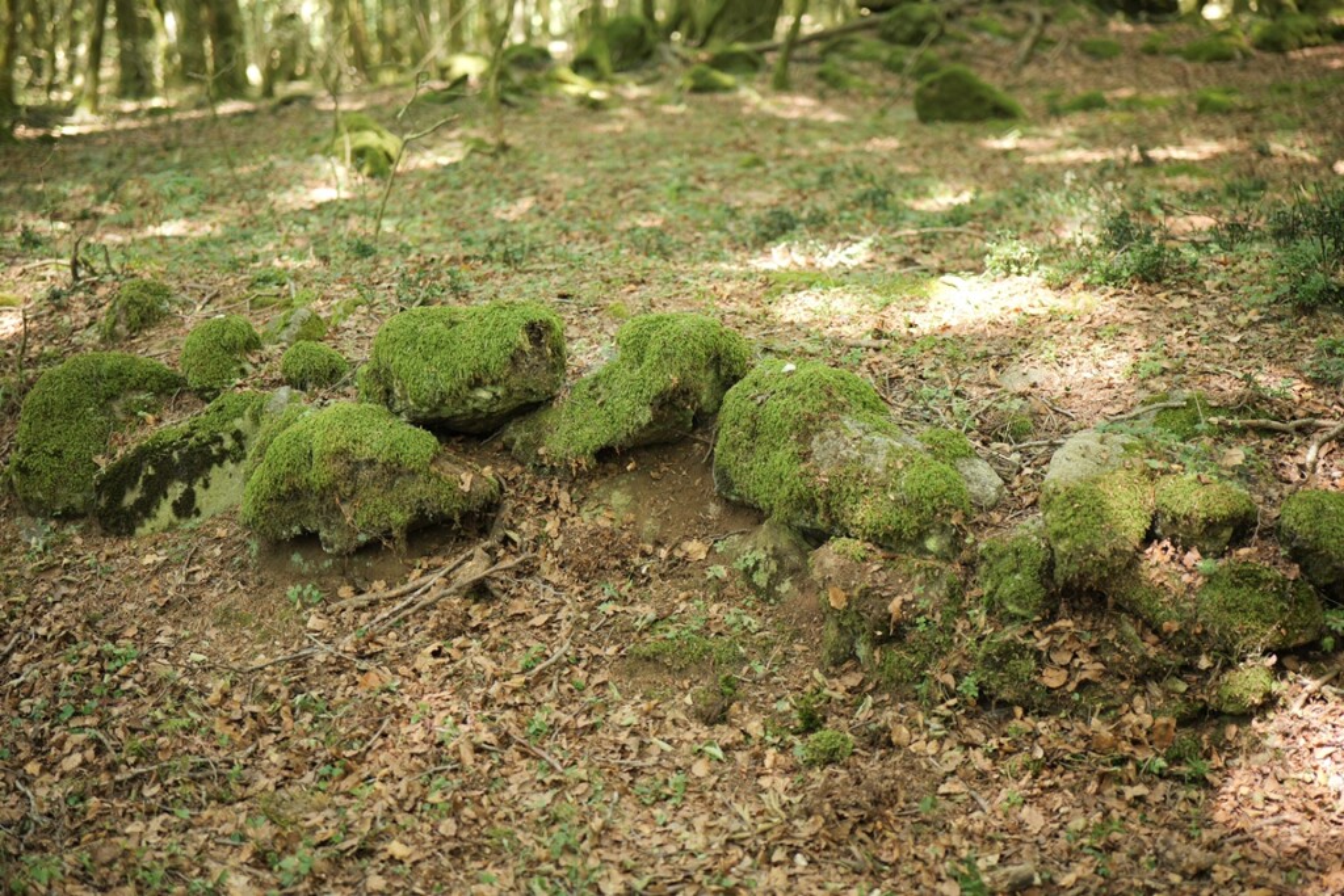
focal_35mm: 50
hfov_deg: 39.6
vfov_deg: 27.0
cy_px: 448
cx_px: 672
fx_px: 1867
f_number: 1.8
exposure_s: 1/100
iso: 800
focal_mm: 50
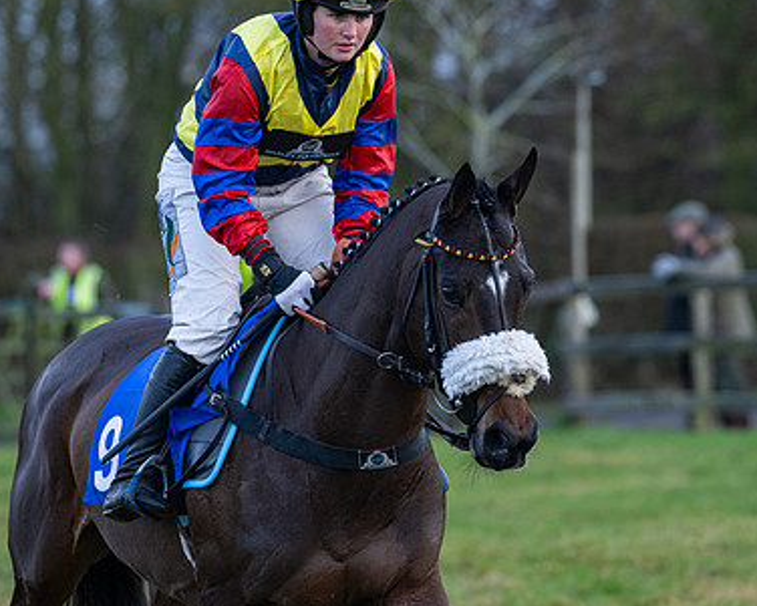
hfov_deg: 5.7
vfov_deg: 4.6
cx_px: 359
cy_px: 205
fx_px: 7552
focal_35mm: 337
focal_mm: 200
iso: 800
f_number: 4
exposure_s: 1/500
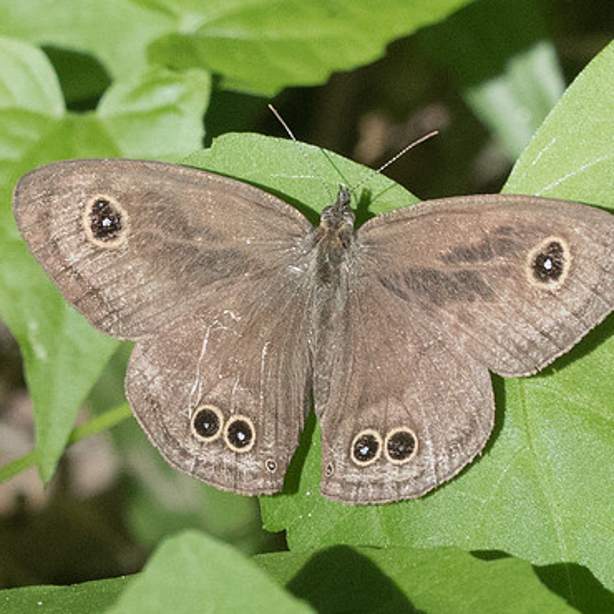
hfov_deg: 1.4
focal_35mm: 1223
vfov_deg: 1.4
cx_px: 49
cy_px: 367
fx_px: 24543
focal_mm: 150
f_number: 8
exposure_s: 1/1000
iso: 1000
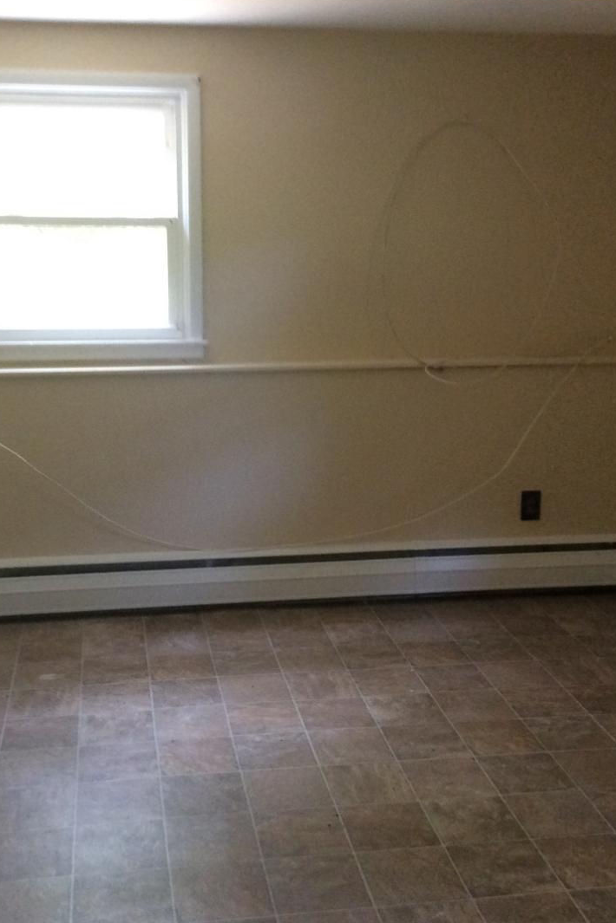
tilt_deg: -12.0
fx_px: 1155
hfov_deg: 29.8
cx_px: 279
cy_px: 462
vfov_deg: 43.6
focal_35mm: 45
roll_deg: +1.6
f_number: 2.4
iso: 160
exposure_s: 1/24
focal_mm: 3.3
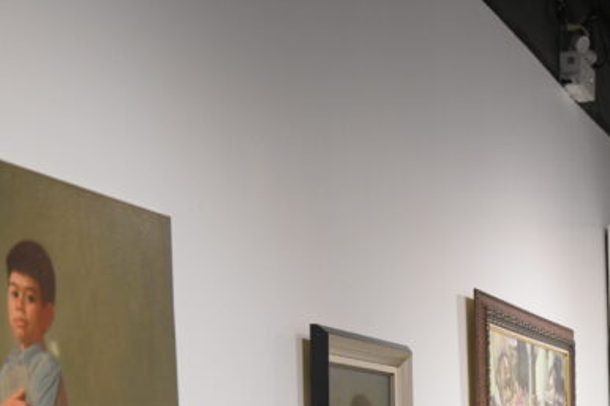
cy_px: 536
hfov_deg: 23.4
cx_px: 529
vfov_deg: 15.3
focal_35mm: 85
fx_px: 1440
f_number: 2.8
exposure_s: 1/250
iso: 1600
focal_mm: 32
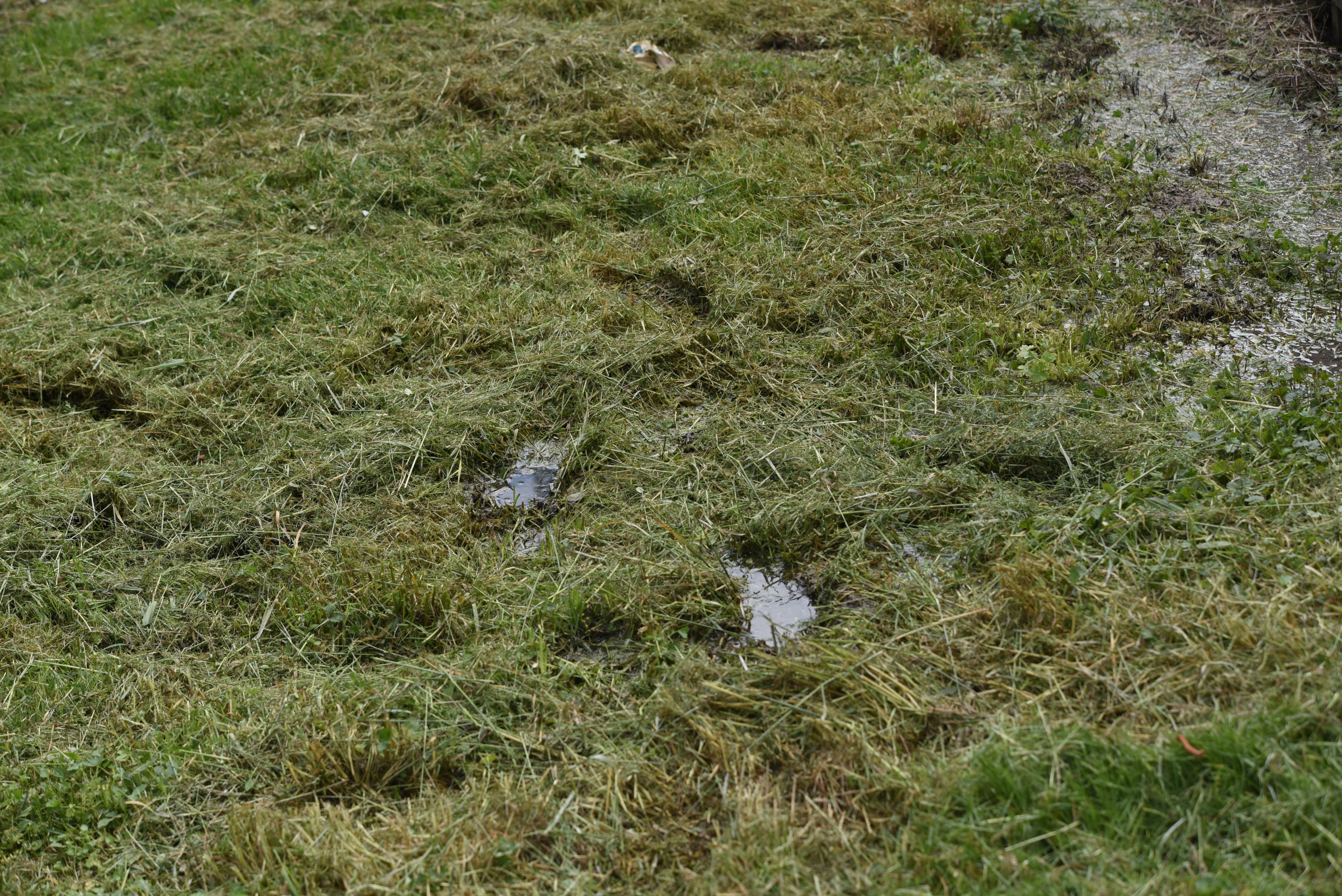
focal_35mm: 70
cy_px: 448
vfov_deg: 19.5
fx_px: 2610
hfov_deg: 28.8
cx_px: 671
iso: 400
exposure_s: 1/320
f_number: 8
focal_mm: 70
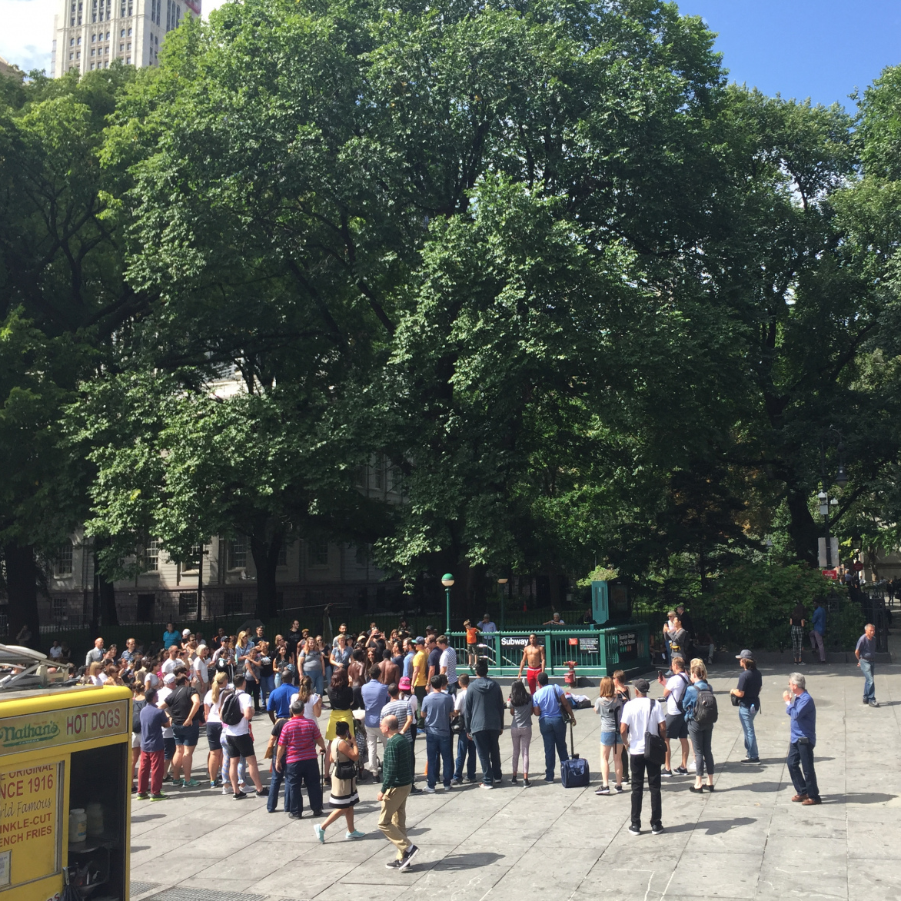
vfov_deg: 47.2
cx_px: 564
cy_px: 449
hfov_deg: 46.8
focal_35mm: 35
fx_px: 1031
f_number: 2.2
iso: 32
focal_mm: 4.15
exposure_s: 1/964
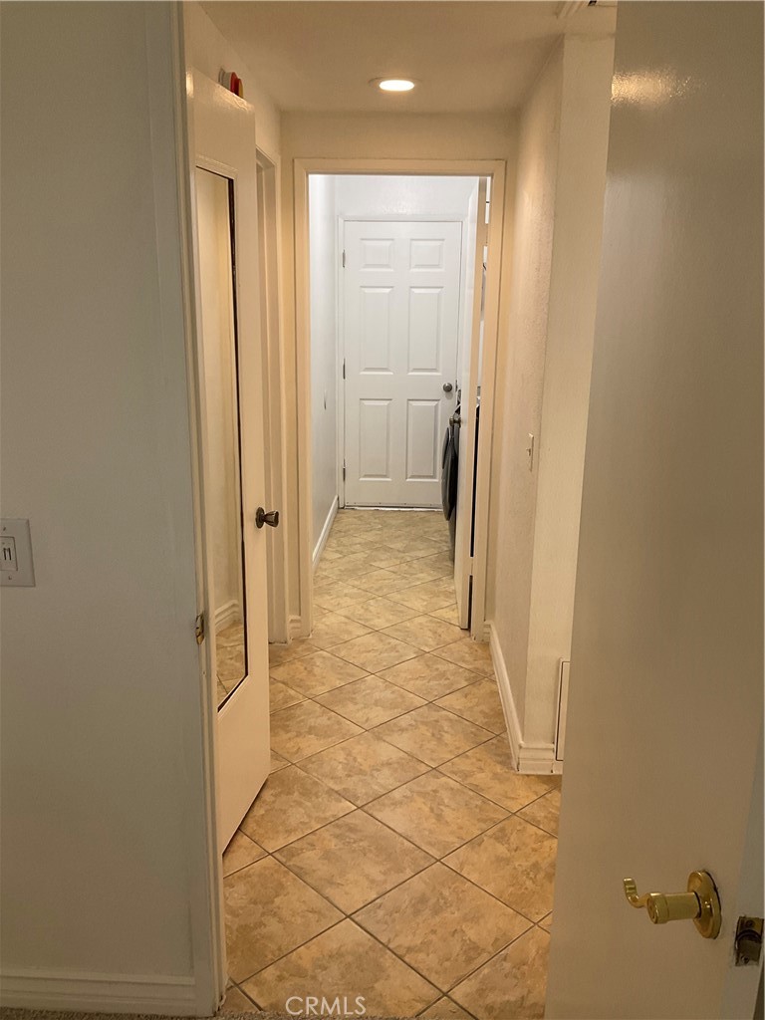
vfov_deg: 61.7
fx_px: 855
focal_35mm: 29
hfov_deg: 48.2
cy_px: 510
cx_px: 382
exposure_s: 1/60
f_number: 1.8
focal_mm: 3
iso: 50
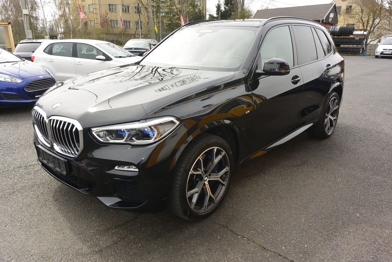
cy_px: 131
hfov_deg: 67.4
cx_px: 196
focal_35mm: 27
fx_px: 294
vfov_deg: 47.9
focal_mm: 10
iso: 160
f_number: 6.3
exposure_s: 1/250
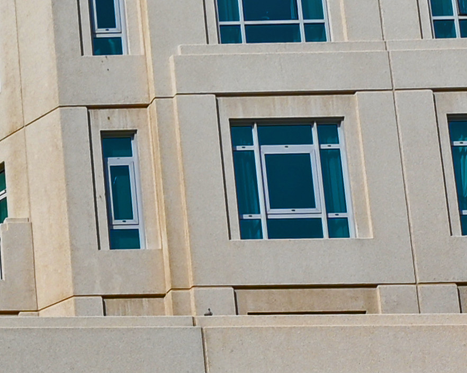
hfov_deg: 15.7
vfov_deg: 16.9
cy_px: 71
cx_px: -525
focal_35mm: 90
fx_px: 1244
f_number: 8
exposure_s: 1/400
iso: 100
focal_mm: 14
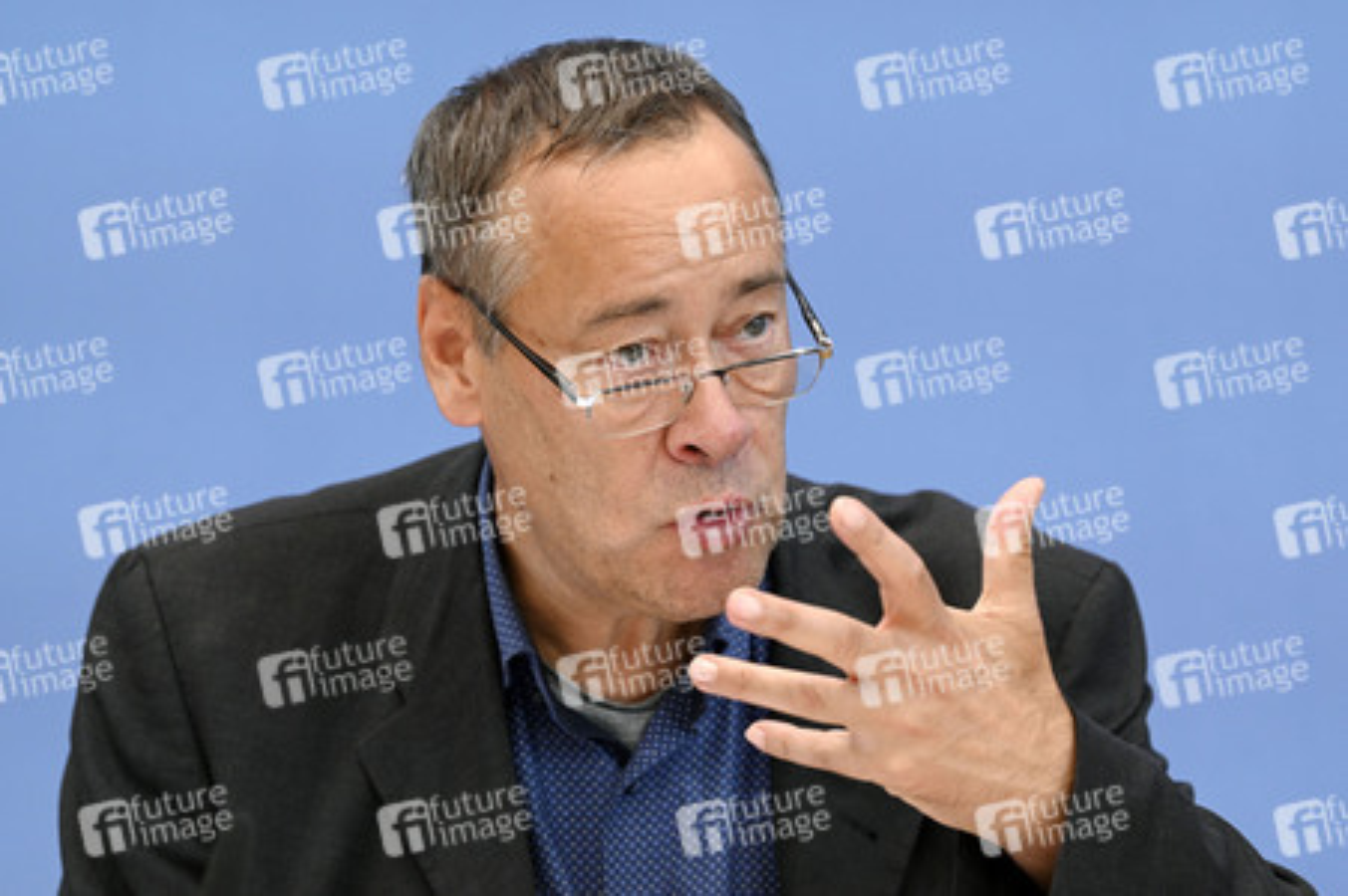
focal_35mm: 145
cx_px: 674
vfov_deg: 9.4
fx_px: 5425
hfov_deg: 14.2
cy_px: 448
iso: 3200
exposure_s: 1/500
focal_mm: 145
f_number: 5.6
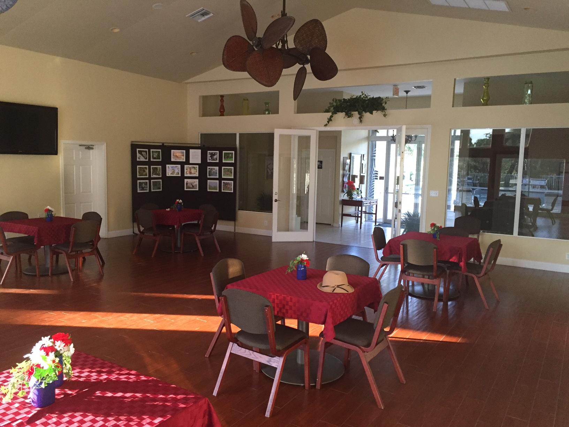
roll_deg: -2.9
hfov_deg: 61.7
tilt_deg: -6.5
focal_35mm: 29
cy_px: 214
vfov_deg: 48.2
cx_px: 284
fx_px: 477
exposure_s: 1/30
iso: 200
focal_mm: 4.15
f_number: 2.2
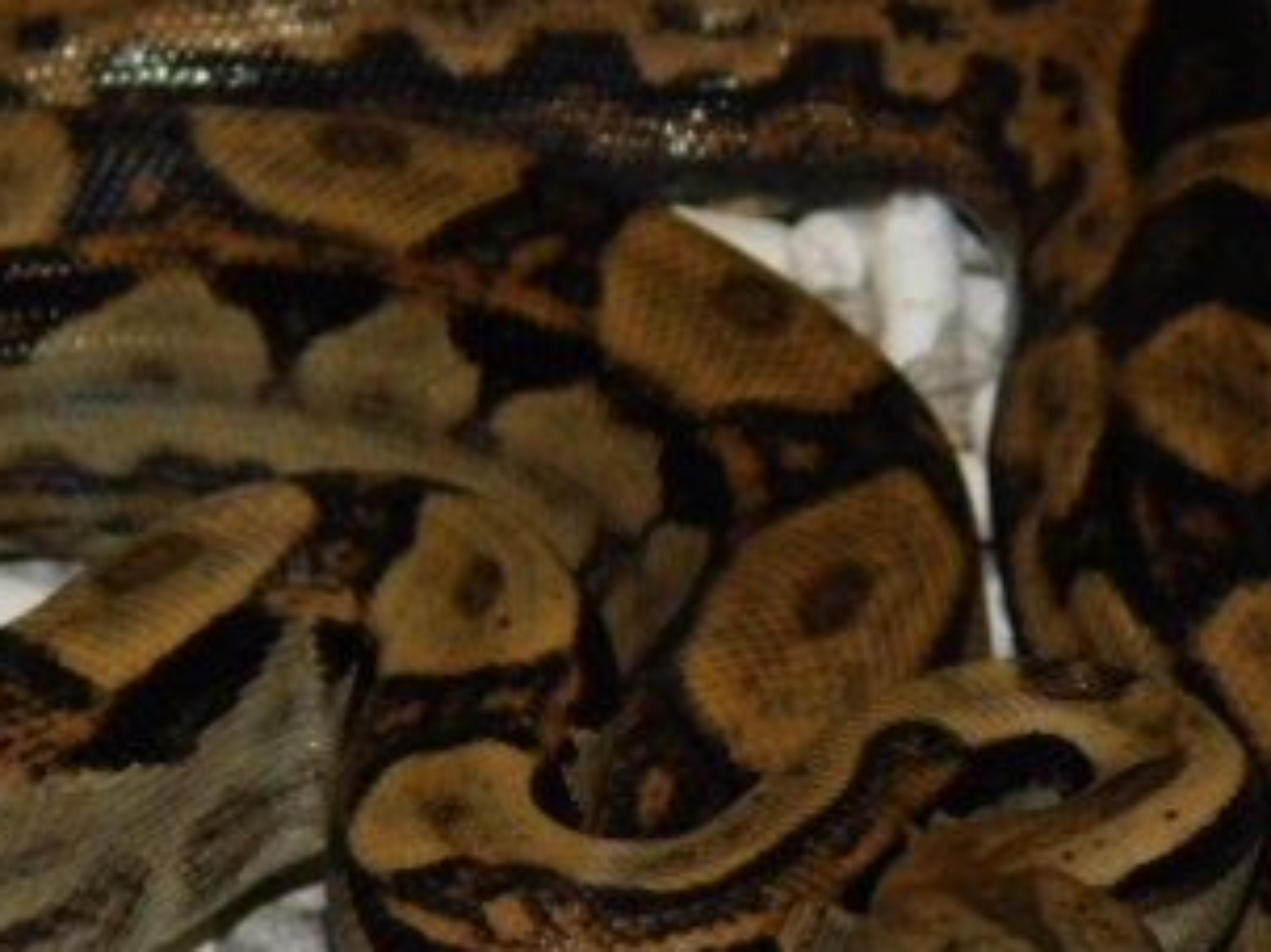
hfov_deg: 6.3
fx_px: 11488
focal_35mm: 313
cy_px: 767
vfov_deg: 4.7
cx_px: 579
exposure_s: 1/60
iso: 200
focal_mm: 26.3
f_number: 5.1
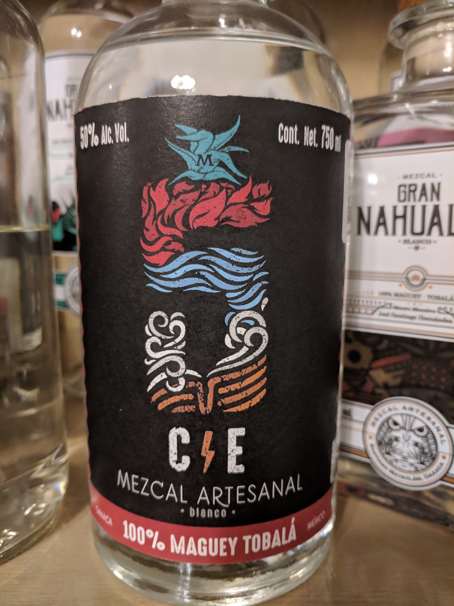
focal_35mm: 26
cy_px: 303
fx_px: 455
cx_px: 227
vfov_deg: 67.3
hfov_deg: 53.1
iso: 705
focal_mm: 4.67
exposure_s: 1/40
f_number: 2
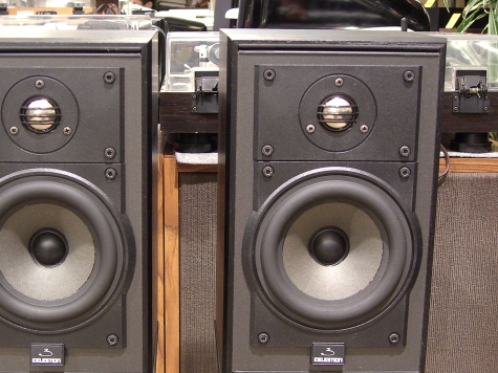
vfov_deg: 23.6
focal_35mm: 62
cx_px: 180
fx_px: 892
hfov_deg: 31.0
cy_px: 224
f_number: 3.1
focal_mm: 9.5
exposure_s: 1/6
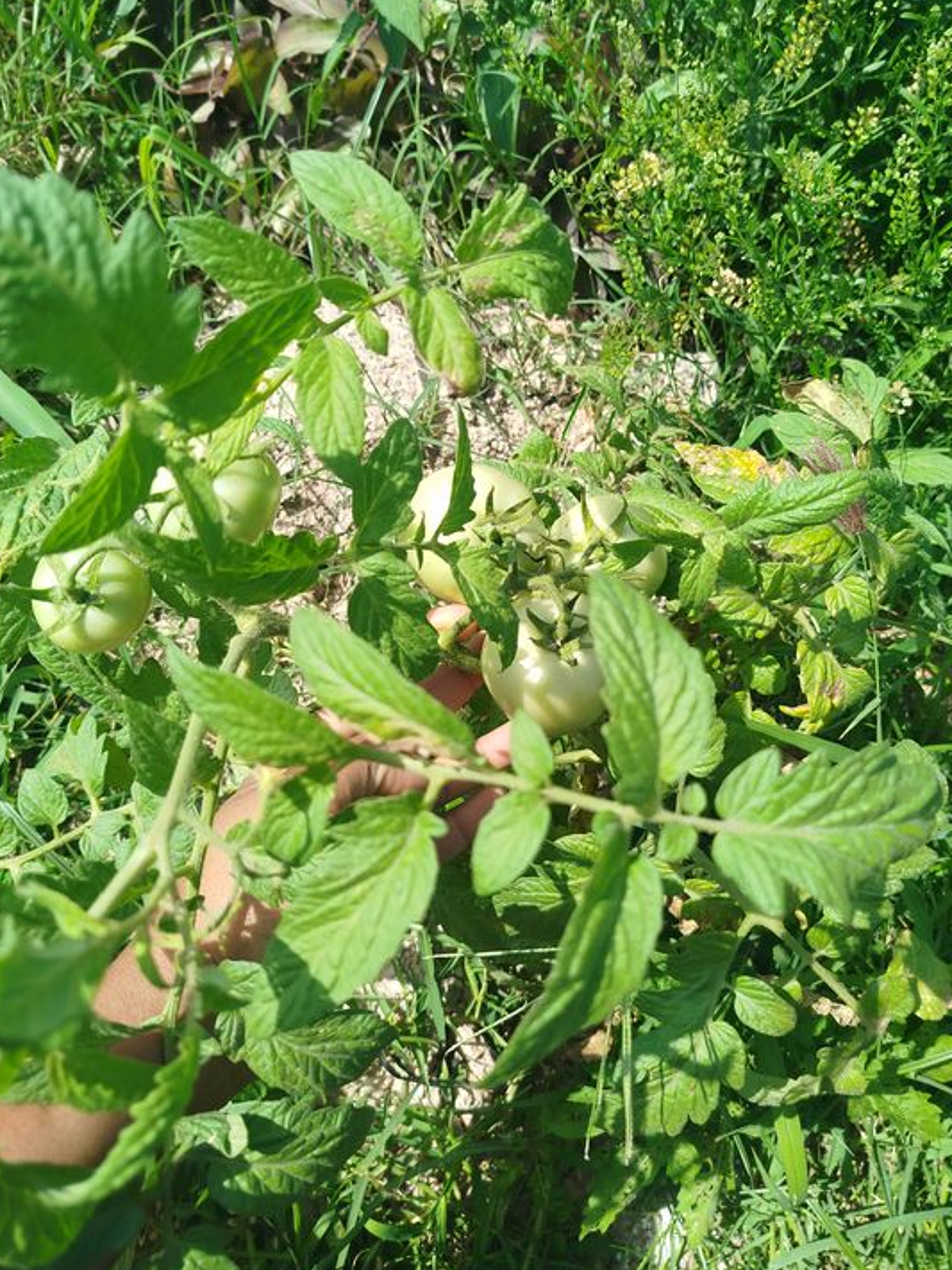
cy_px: 581
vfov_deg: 65.2
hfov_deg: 51.3
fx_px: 990
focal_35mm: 27
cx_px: 516
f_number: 1.7
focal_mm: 5.31
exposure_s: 1/531
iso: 50
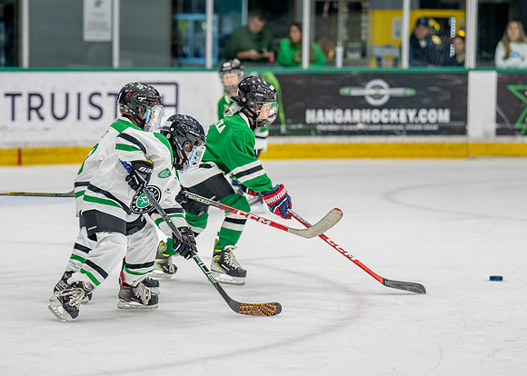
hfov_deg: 12.1
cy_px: 174
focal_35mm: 166
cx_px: 180
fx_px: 2489
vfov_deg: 8.6
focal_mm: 122
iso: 1000
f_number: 2.8
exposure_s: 1/1250
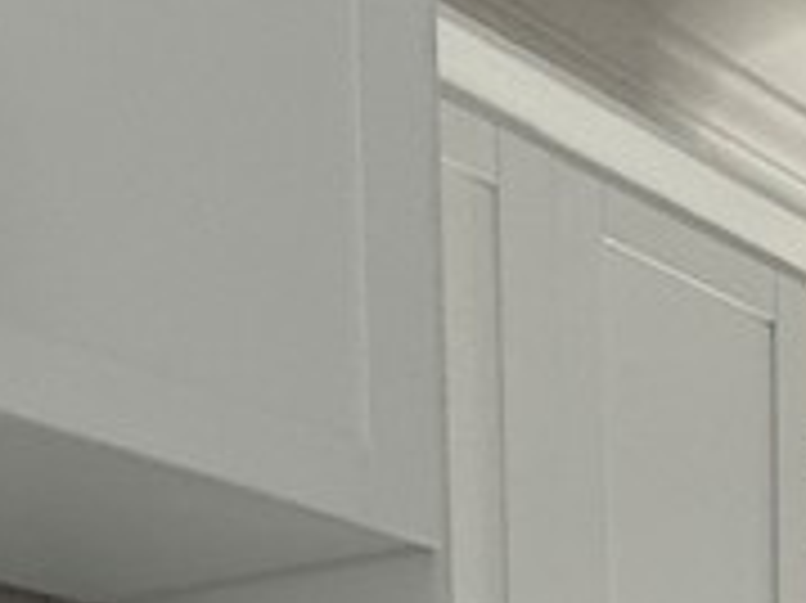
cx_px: 1558
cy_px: 1422
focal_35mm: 80
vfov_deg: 13.6
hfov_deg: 17.9
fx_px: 1861
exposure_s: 1/116
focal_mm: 2.22
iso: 64
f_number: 2.2
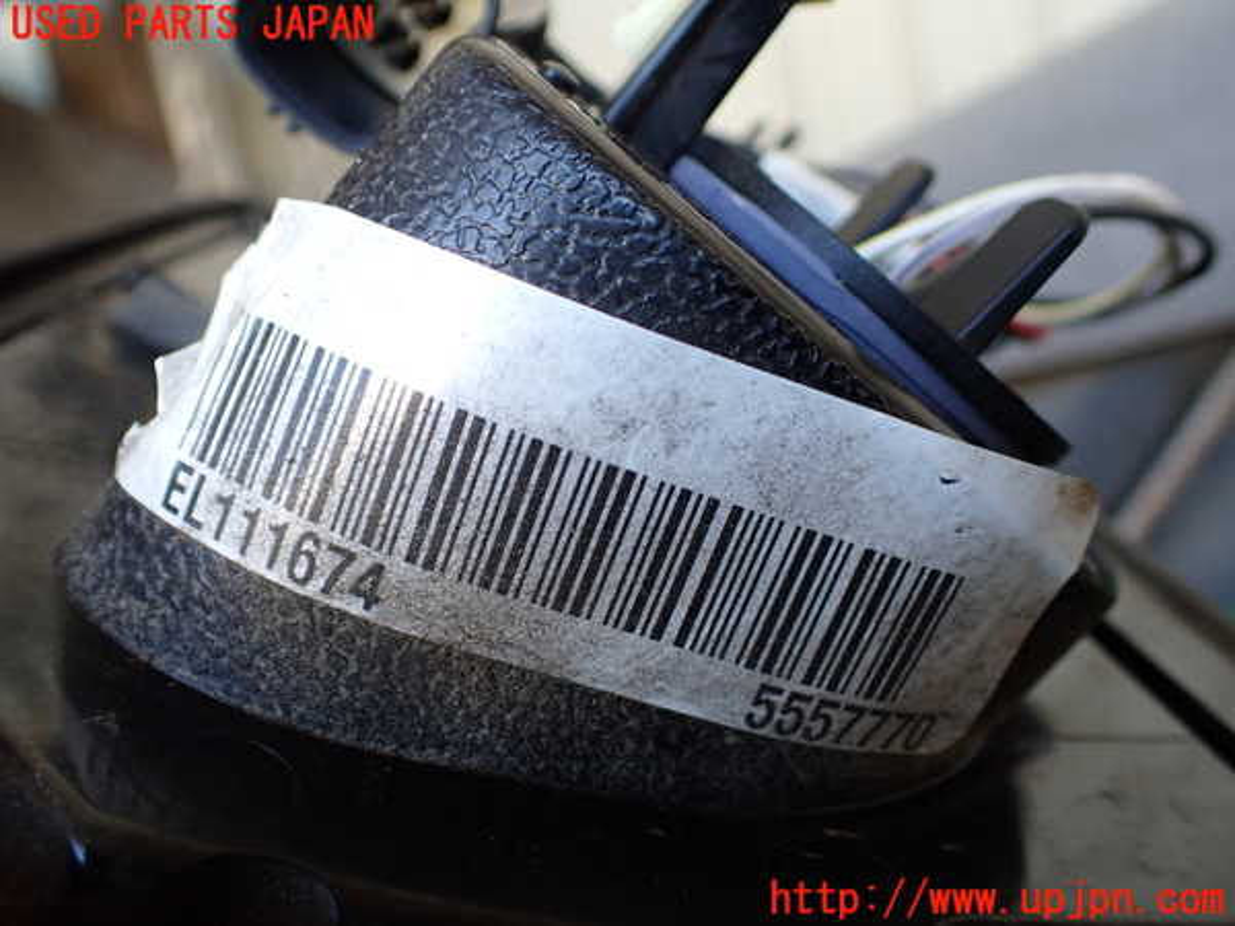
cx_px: 618
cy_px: 463
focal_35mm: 30
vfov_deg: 46.8
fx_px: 1070
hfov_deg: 60.0
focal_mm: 5.4
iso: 320
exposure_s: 1/125
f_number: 2.3
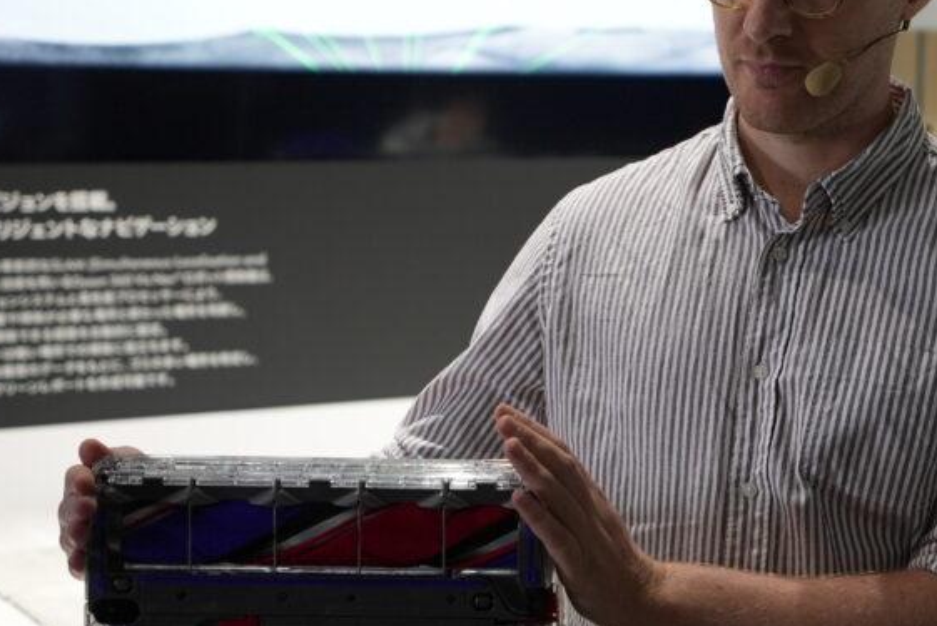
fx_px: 2188
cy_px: 297
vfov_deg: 16.3
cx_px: 727
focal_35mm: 84
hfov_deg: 23.9
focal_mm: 46
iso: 1000
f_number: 3.5
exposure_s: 1/125
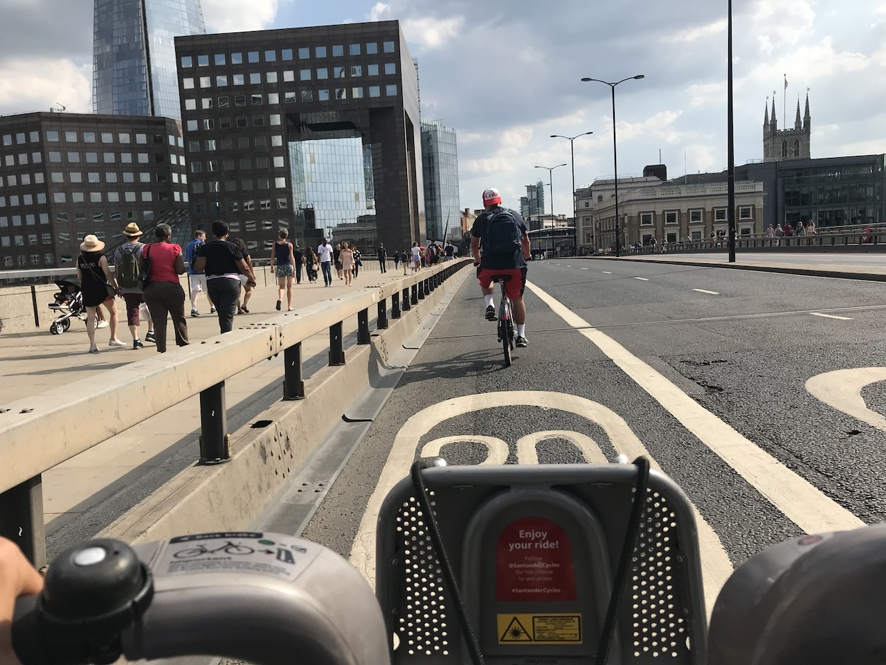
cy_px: 332
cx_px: 443
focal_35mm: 28
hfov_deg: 63.4
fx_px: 717
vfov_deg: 49.7
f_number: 1.8
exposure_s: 1/3096
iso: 20
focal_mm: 3.99
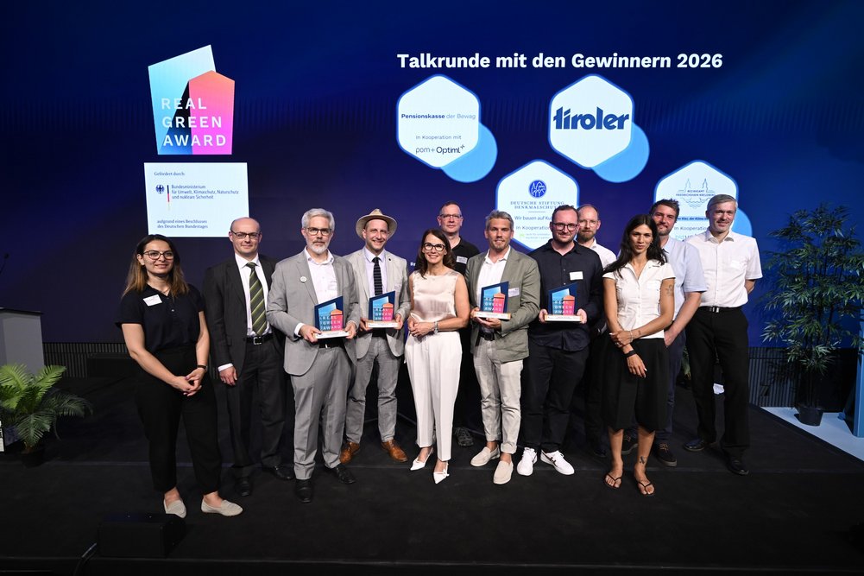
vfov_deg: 63.2
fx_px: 468
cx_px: 432
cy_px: 288
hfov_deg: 85.4
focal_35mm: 20
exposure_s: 1/160
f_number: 4
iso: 1000
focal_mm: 19.5
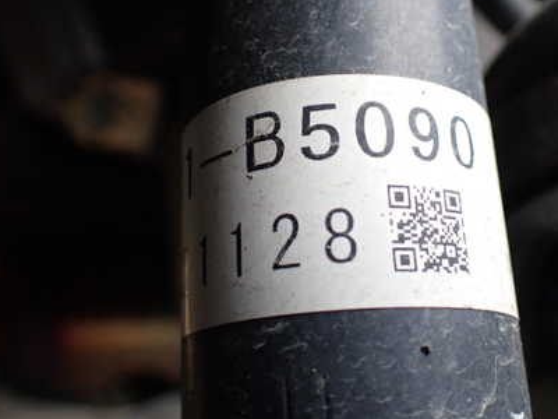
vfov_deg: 32.1
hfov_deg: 41.9
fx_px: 725
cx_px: 336
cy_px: 168
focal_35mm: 45
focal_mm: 5.4
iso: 200
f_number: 2.3
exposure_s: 1/125
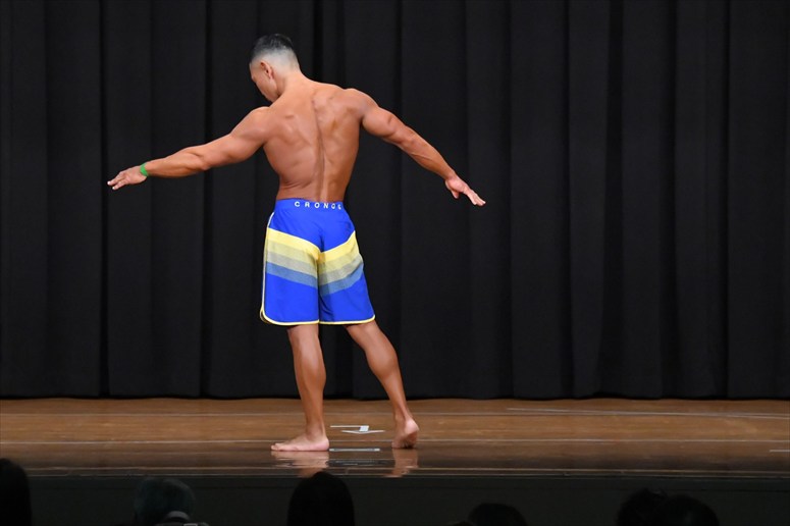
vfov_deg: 6.3
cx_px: 395
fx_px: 4760
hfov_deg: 9.5
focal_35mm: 217
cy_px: 263
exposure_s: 1/400
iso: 8000
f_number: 5.6
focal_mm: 145
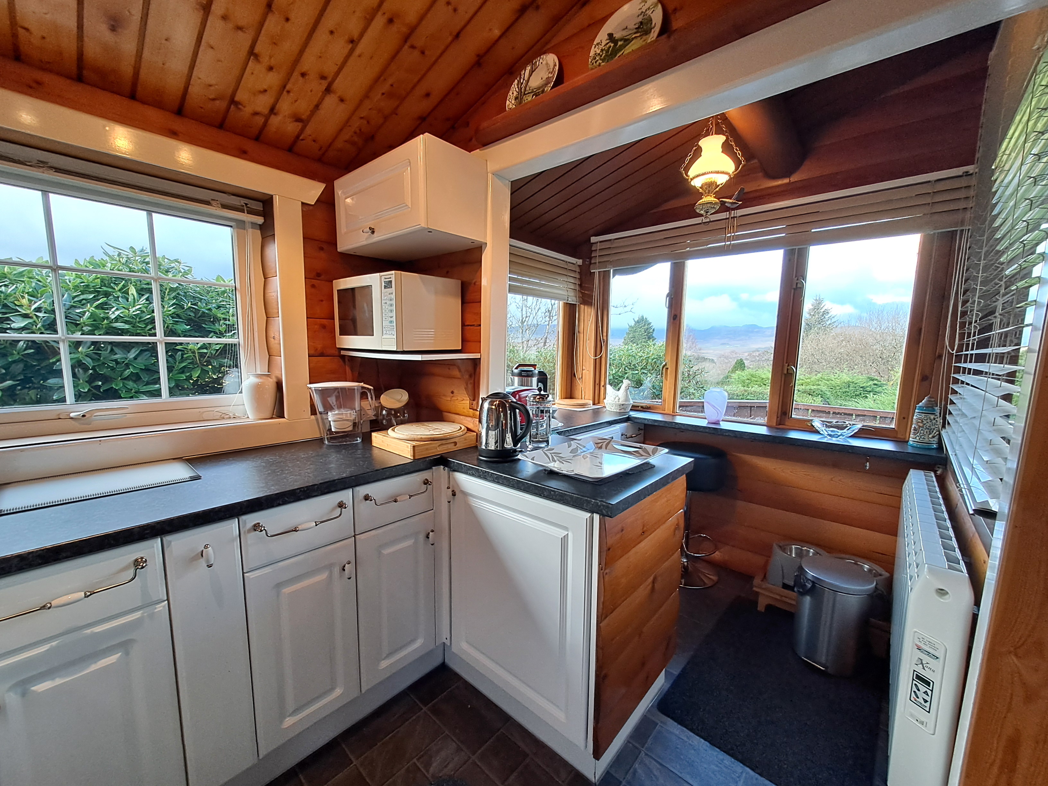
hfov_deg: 106.2
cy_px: 393
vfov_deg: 89.9
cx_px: 524
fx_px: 394
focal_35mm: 13
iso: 50
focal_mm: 1.42
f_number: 2.2
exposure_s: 1/50
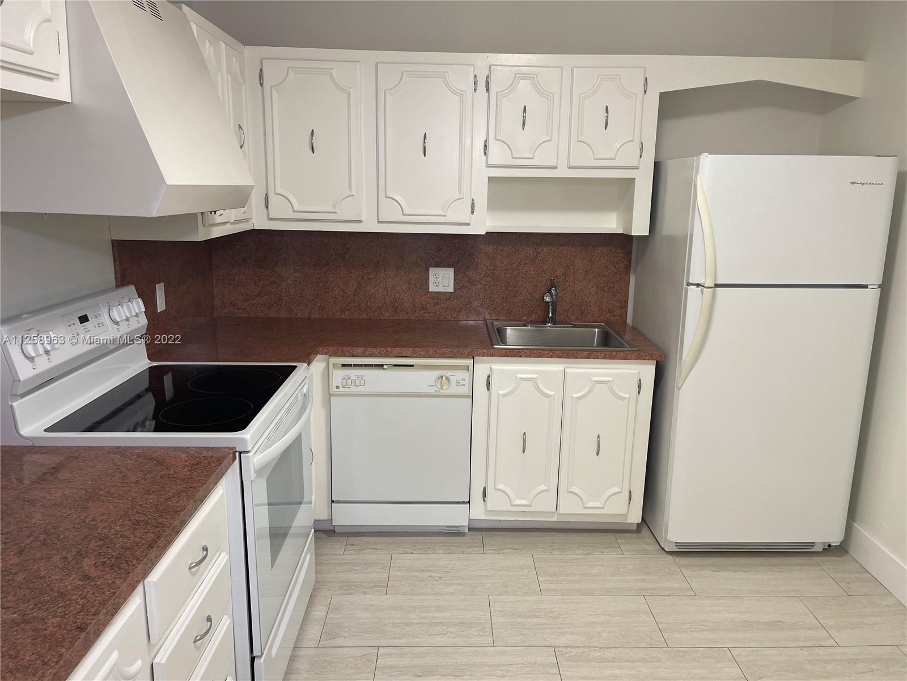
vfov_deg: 53.1
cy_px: 340
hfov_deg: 67.3
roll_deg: -1.8
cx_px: 454
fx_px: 681
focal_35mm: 26
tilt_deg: -13.7
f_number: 1.6
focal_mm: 5.1
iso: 80
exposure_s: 1/60
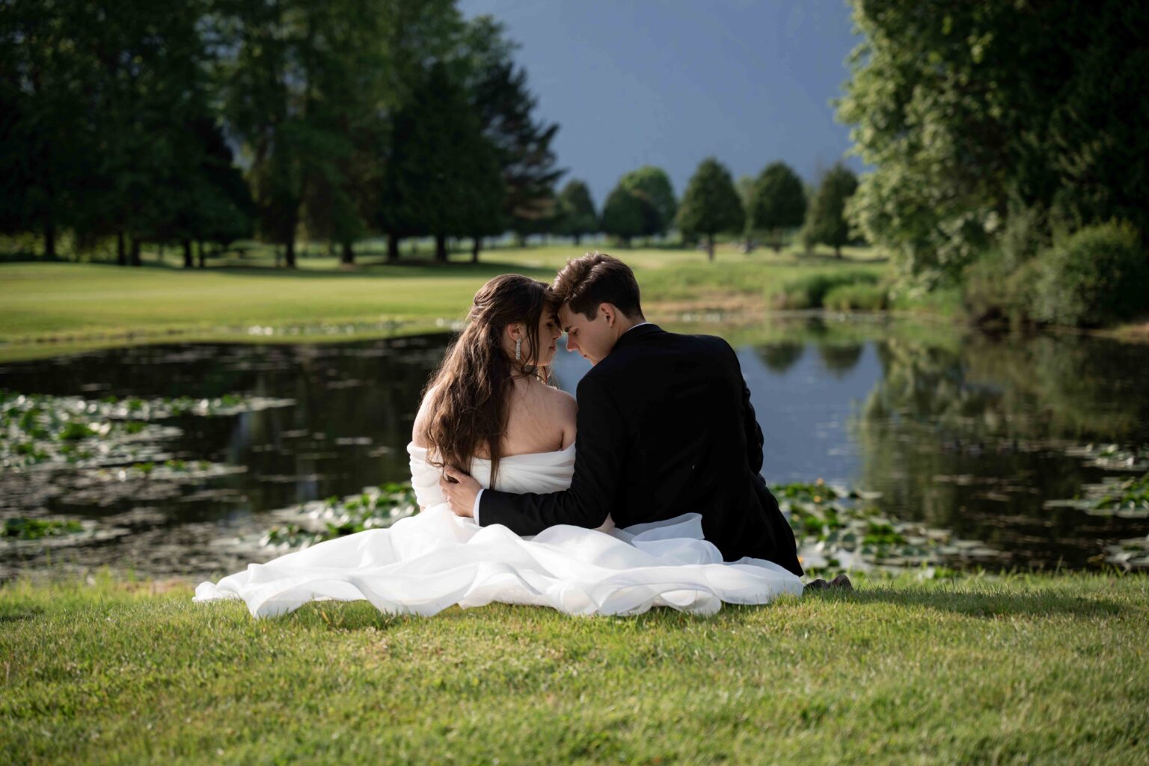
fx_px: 2234
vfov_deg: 19.5
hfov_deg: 28.8
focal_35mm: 70
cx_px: 574
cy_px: 383
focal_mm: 70
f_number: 2.8
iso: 100
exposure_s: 1/1000
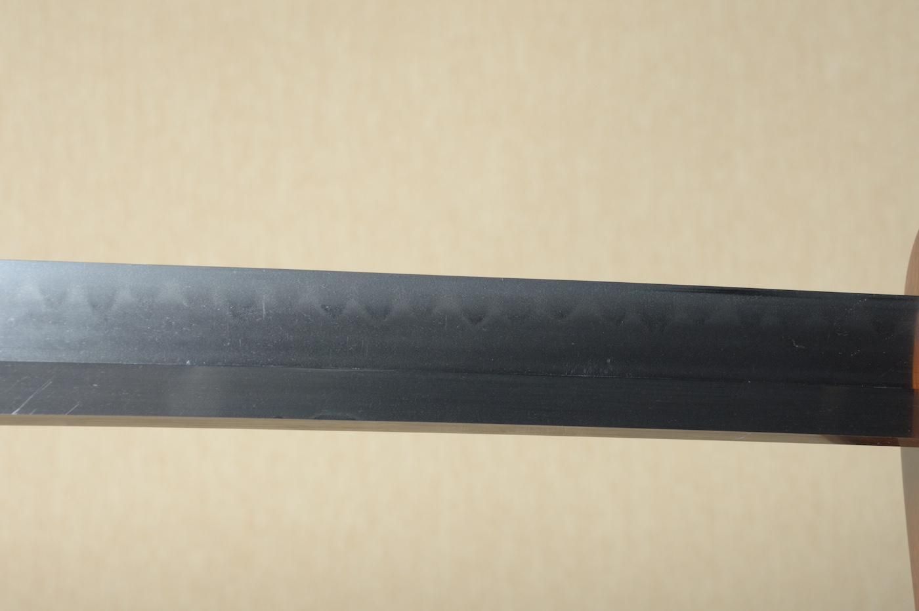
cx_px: 460
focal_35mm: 99
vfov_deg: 13.8
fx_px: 2525
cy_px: 306
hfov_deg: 20.6
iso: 400
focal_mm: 66
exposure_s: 1/2
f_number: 11
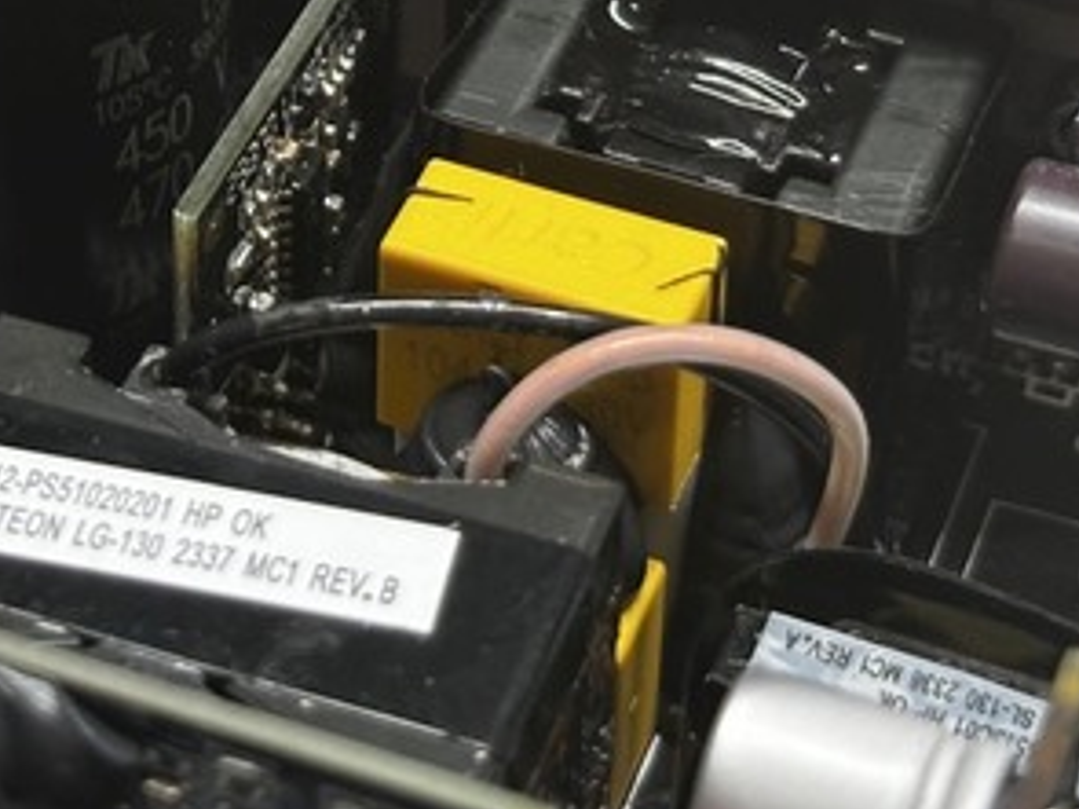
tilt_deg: -38.6
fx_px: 3957
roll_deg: +2.6
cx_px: 48
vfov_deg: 11.5
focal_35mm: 127
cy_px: -53
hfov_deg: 15.3
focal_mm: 6.86
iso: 125
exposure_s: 1/60
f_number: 1.78
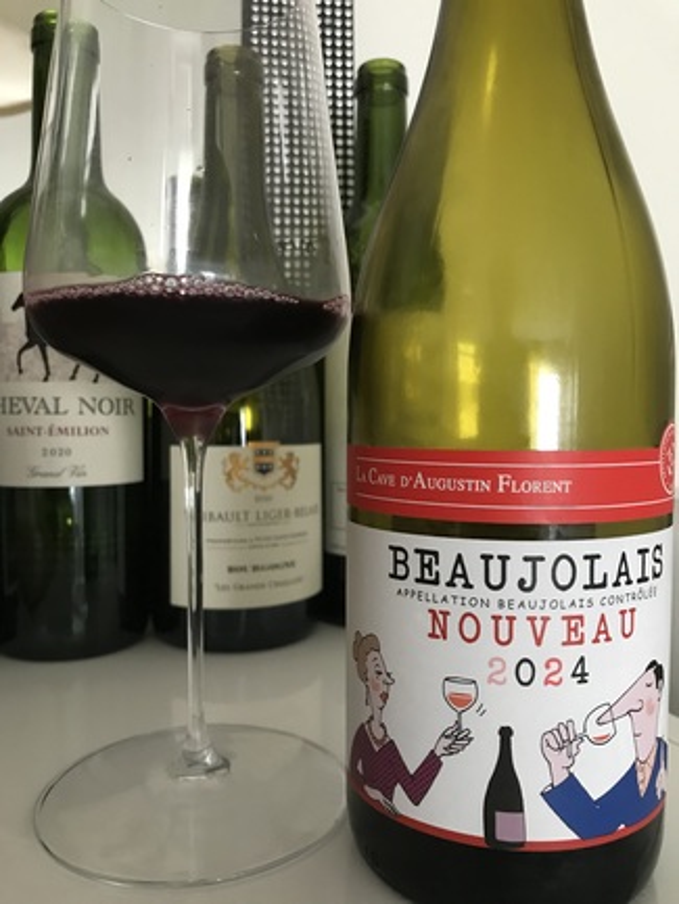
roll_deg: -0.4
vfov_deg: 63.4
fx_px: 732
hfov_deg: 49.8
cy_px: 452
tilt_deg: -0.2
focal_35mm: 28
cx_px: 340
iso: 100
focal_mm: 3.99
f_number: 1.8
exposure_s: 1/14
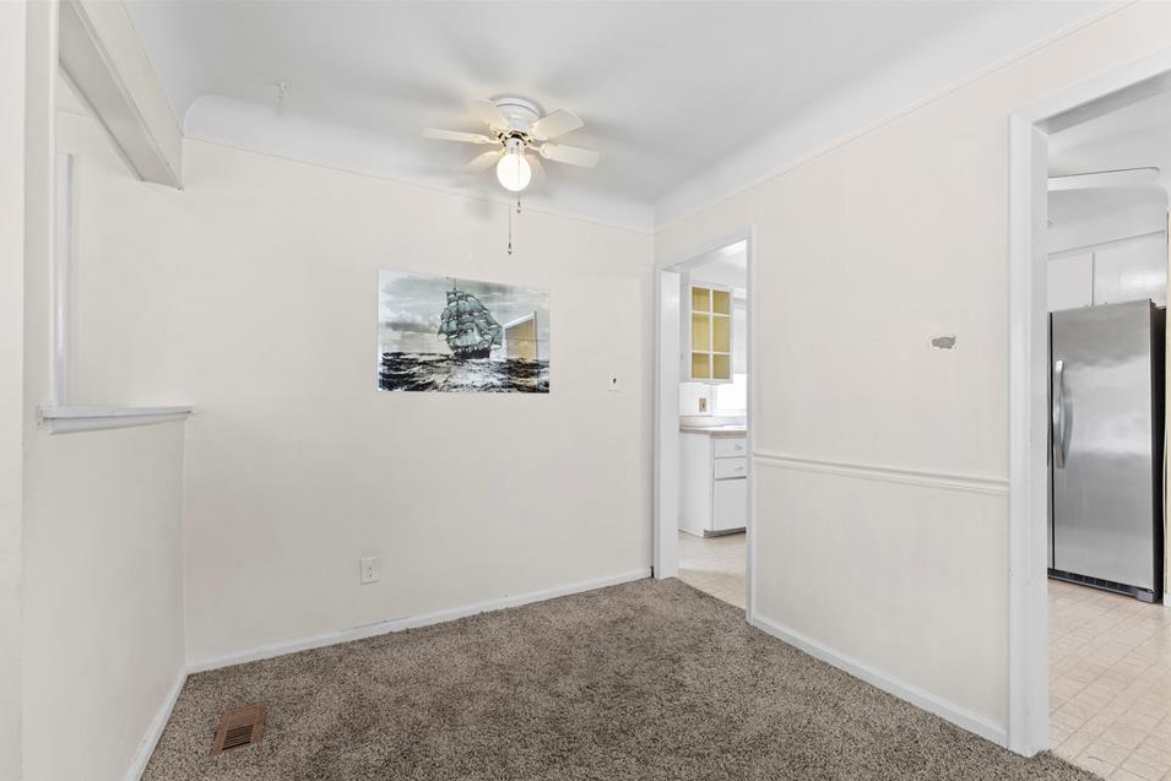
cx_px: 617
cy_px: 417
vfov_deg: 77.2
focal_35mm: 15
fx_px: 488
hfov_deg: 100.3
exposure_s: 1/8
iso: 500
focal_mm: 14
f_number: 8
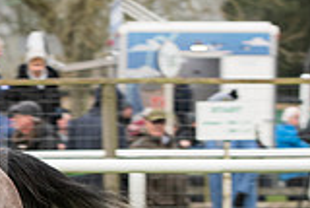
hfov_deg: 3.6
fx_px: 4930
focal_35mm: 572
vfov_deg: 2.4
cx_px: -238
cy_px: 164
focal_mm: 105
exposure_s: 1/320
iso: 640
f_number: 4
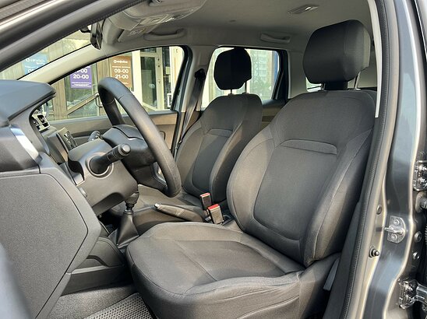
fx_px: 320
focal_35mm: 26
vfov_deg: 53.0
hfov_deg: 67.3
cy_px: 160
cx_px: 214
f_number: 1.5
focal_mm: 5.7
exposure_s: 1/121
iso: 64
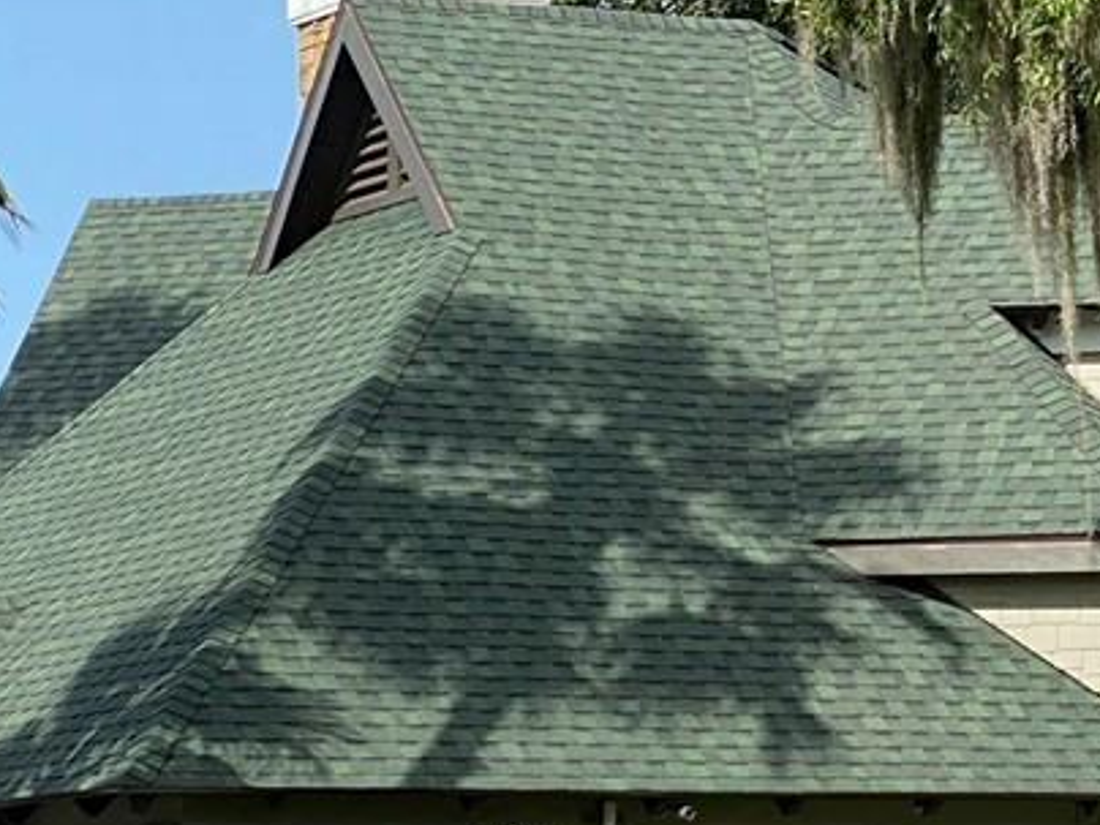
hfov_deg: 9.6
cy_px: 474
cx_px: 945
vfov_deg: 7.2
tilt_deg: +6.0
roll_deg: +0.3
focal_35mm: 206
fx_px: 6546
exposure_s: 1/922
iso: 20
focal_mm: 6
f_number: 2
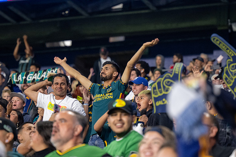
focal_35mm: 180
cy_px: 78
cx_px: 118
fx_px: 1179
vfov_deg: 7.6
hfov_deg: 11.4
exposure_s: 1/200
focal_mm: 120
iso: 4500
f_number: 2.8
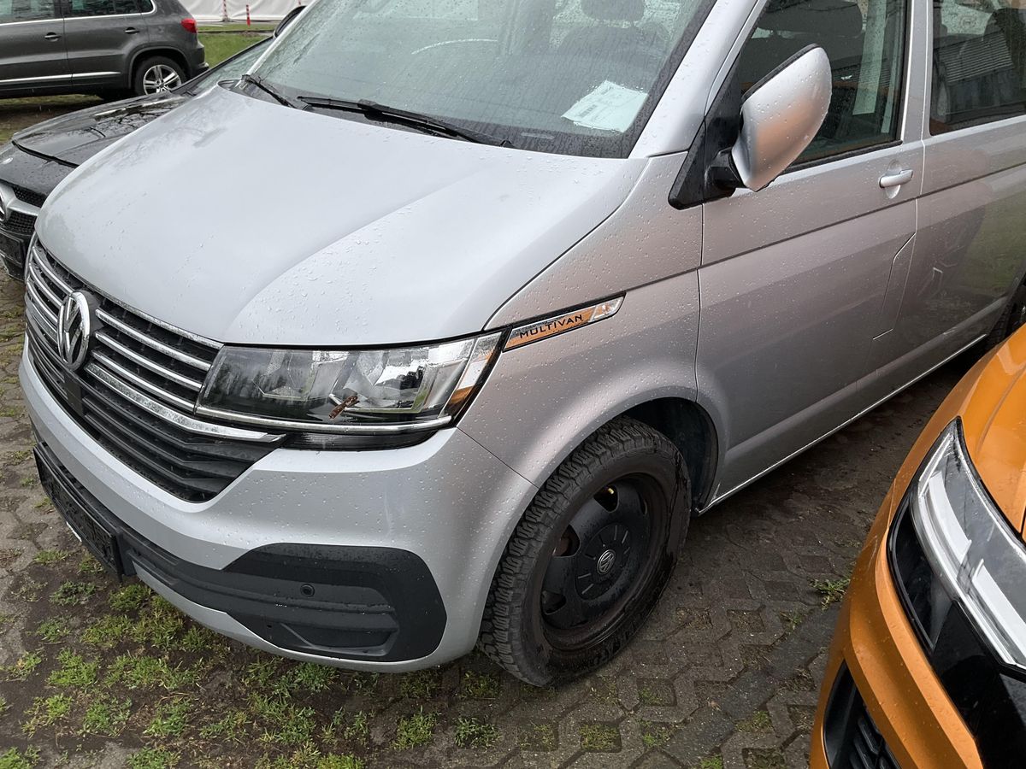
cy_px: 384
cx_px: 513
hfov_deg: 61.7
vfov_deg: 48.2
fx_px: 860
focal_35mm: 29
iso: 25
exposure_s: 1/627
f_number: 1.8
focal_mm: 3
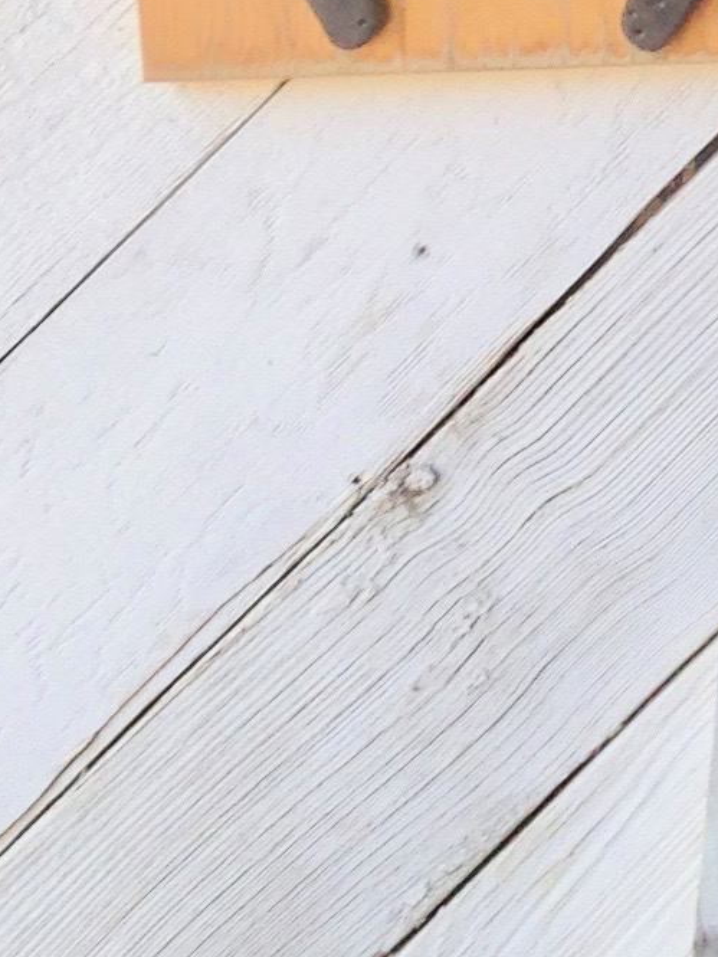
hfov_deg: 8.5
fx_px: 4479
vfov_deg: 11.7
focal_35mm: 162
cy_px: -471
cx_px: 1571
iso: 64
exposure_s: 1/120
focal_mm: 4.12
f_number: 2.4
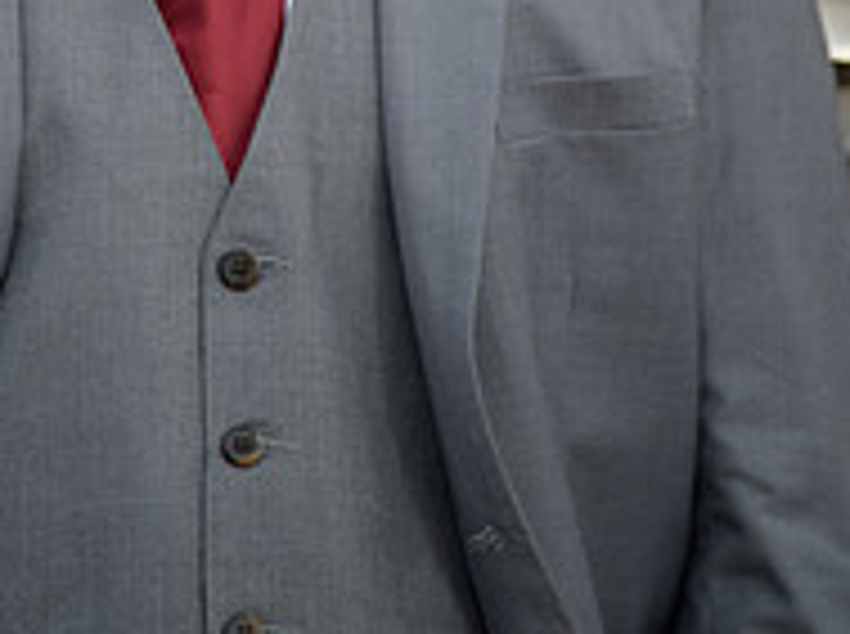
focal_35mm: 459
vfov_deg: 3.2
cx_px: 243
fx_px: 11249
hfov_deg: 4.3
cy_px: -297
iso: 250
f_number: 2.8
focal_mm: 200
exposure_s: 1/1250
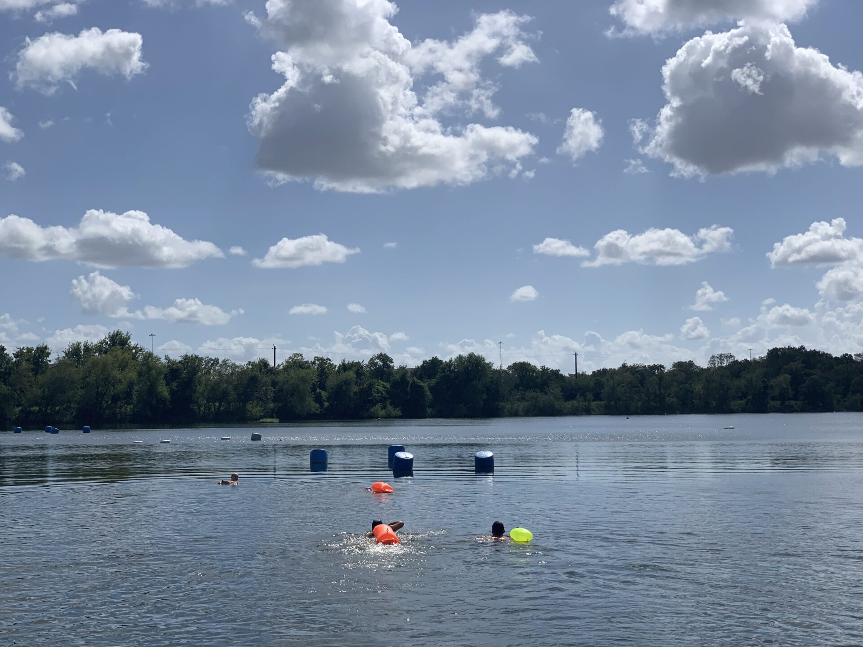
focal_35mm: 52
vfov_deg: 28.0
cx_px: 432
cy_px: 324
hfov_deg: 36.8
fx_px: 1296
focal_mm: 6
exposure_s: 1/3984
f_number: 2.4
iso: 16
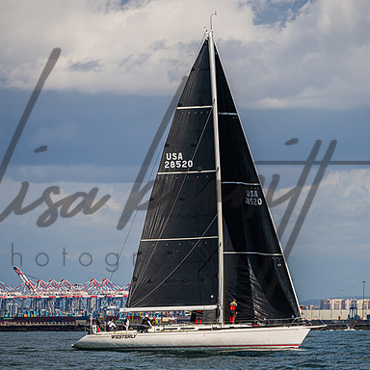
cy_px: 183
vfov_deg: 3.8
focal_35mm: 467
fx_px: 5647
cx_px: 198
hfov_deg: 3.8
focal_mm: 300
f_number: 5.6
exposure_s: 1/4000
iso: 400
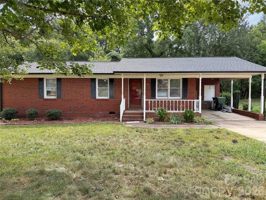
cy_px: 100
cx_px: 133
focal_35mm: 24
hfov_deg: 71.6
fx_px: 184
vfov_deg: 56.8
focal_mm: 6.76
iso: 80
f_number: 1.78
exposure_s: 1/772
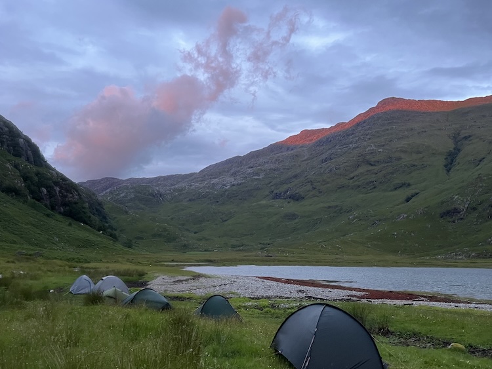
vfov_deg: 53.1
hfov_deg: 67.3
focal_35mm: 26
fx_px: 370
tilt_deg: +11.4
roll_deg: -0.7
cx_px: 246
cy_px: 184
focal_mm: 5.1
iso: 125
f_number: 1.6
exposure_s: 1/99
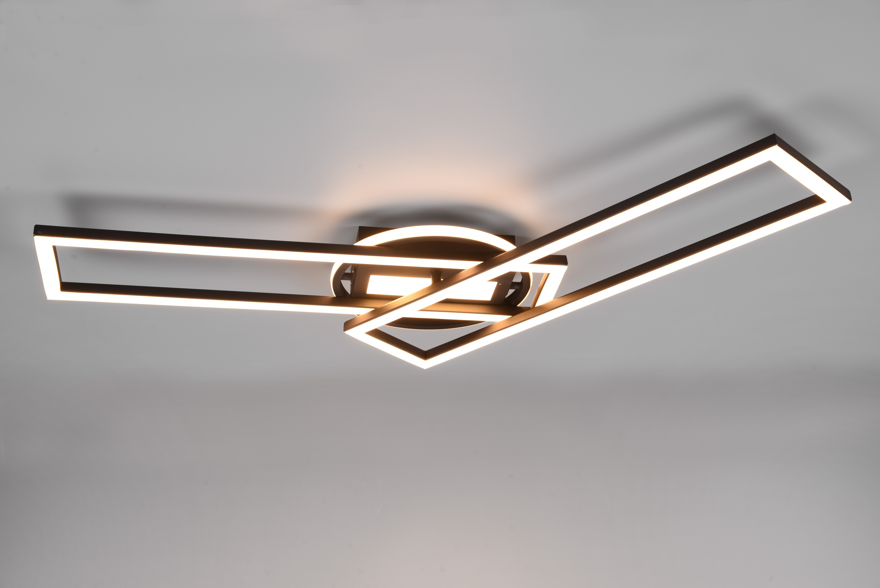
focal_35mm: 55
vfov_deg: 24.6
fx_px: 1345
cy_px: 294
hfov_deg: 36.2
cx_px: 440
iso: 100
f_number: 11
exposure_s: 1/10
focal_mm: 55
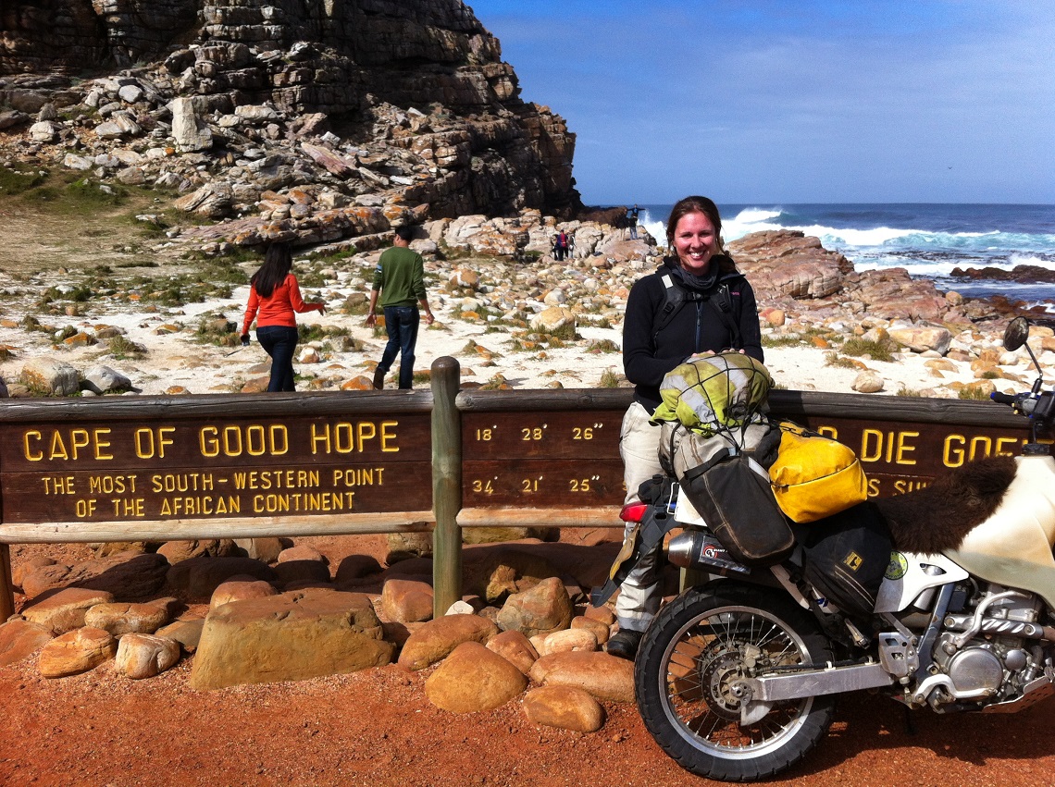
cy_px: 394
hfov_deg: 52.7
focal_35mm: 35
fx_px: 1065
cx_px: 528
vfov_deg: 40.6
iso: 80
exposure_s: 1/1885
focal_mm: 3.85
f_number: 2.8
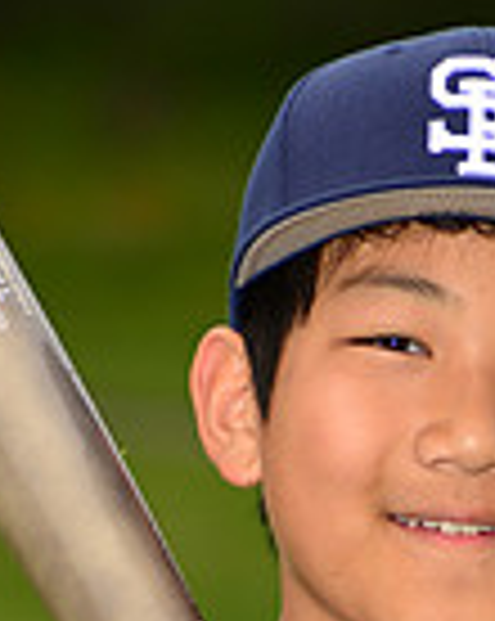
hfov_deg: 2.4
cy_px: 968
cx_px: 407
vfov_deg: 3.1
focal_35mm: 633
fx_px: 11618
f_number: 6.3
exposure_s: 1/200
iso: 200
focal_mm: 160
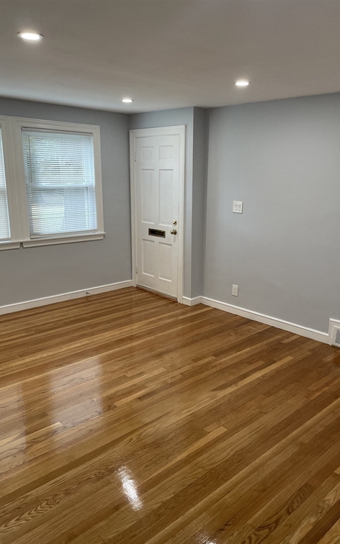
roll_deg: +0.5
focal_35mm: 28
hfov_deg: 44.5
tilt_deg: -12.6
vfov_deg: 66.5
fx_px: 415
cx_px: 171
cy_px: 276
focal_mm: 4.2
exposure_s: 1/120
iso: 100
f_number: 1.6
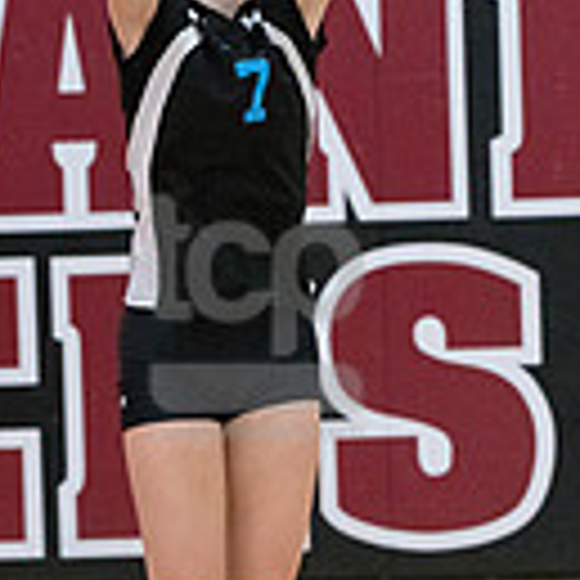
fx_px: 5914
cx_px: 256
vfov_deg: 5.6
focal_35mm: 312
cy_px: 319
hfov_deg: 5.6
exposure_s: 1/1000
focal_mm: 105
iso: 6400
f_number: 4.5
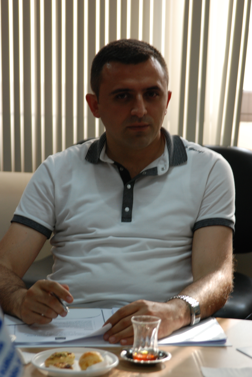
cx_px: 126
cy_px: 188
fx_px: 1335
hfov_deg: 10.8
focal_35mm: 128
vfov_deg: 16.1
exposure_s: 1/50
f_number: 4
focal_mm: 85
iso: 400
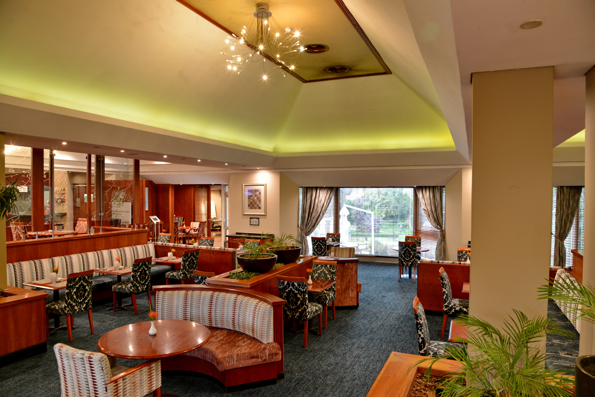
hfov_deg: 73.7
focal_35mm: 24
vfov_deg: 53.2
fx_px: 397
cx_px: 298
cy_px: 198
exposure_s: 1/1.6
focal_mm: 24
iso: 320
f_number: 9
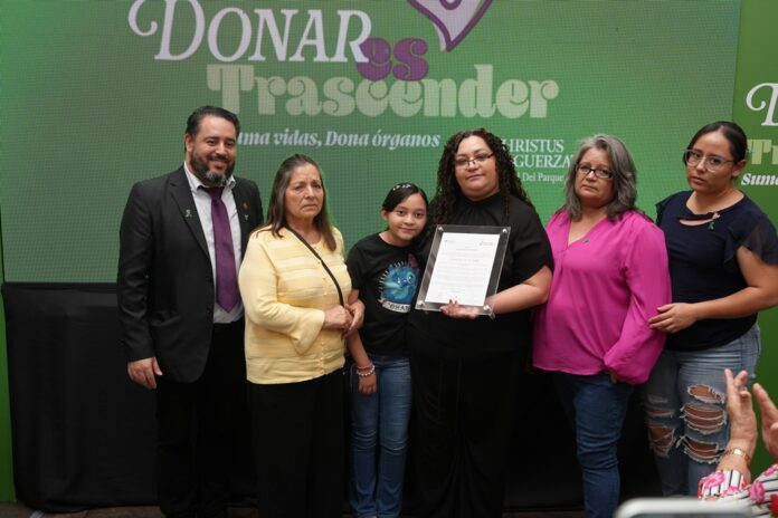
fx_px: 778
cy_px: 259
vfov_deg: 36.9
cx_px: 389
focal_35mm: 36
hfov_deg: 53.1
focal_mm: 36
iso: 1250
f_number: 4
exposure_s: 1/160
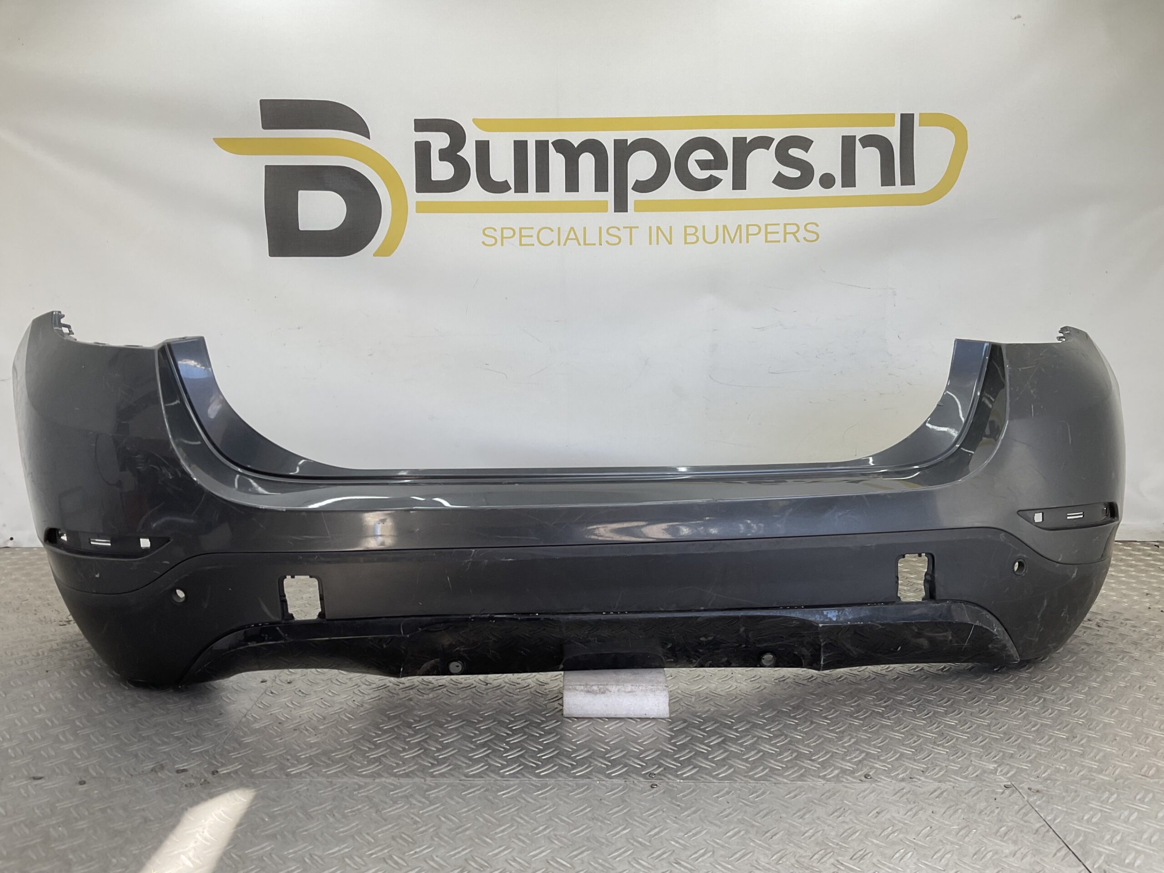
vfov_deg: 48.2
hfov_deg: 61.7
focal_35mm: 29
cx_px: 582
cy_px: 436
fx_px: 975
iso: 16
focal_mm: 3
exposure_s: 1/152
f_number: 1.8
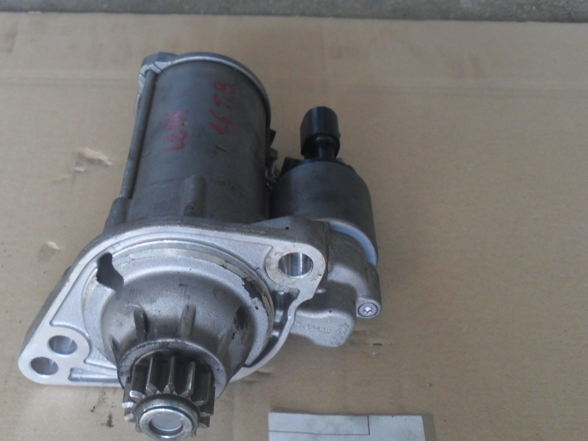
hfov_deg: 52.6
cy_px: 220
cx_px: 294
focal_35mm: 35
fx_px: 595
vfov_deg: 40.7
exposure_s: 1/45
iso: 100
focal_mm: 6.3
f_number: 3
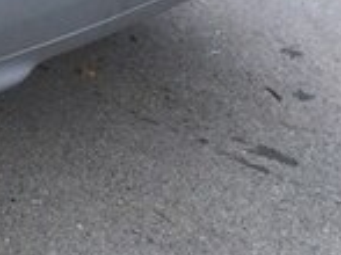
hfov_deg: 13.7
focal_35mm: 130
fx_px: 1280
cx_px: -251
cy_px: -226
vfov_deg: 10.6
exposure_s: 1/50
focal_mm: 4.15
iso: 40
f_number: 2.2
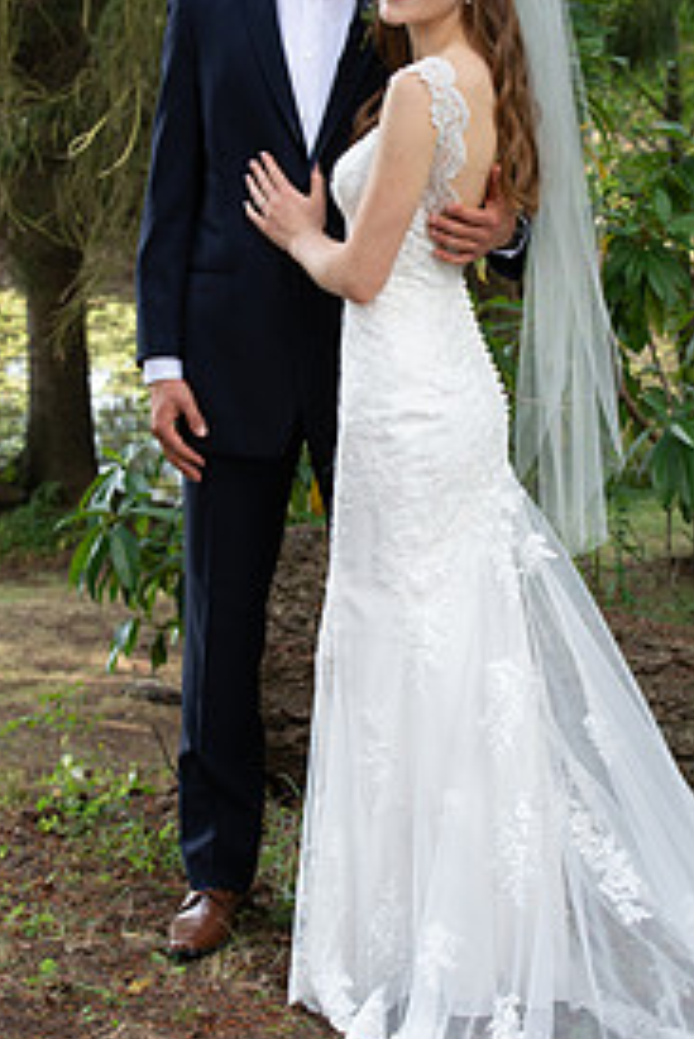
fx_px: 3552
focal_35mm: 123
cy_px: 425
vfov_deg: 16.6
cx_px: 391
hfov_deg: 11.2
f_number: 9
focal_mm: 75
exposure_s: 1/160
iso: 800
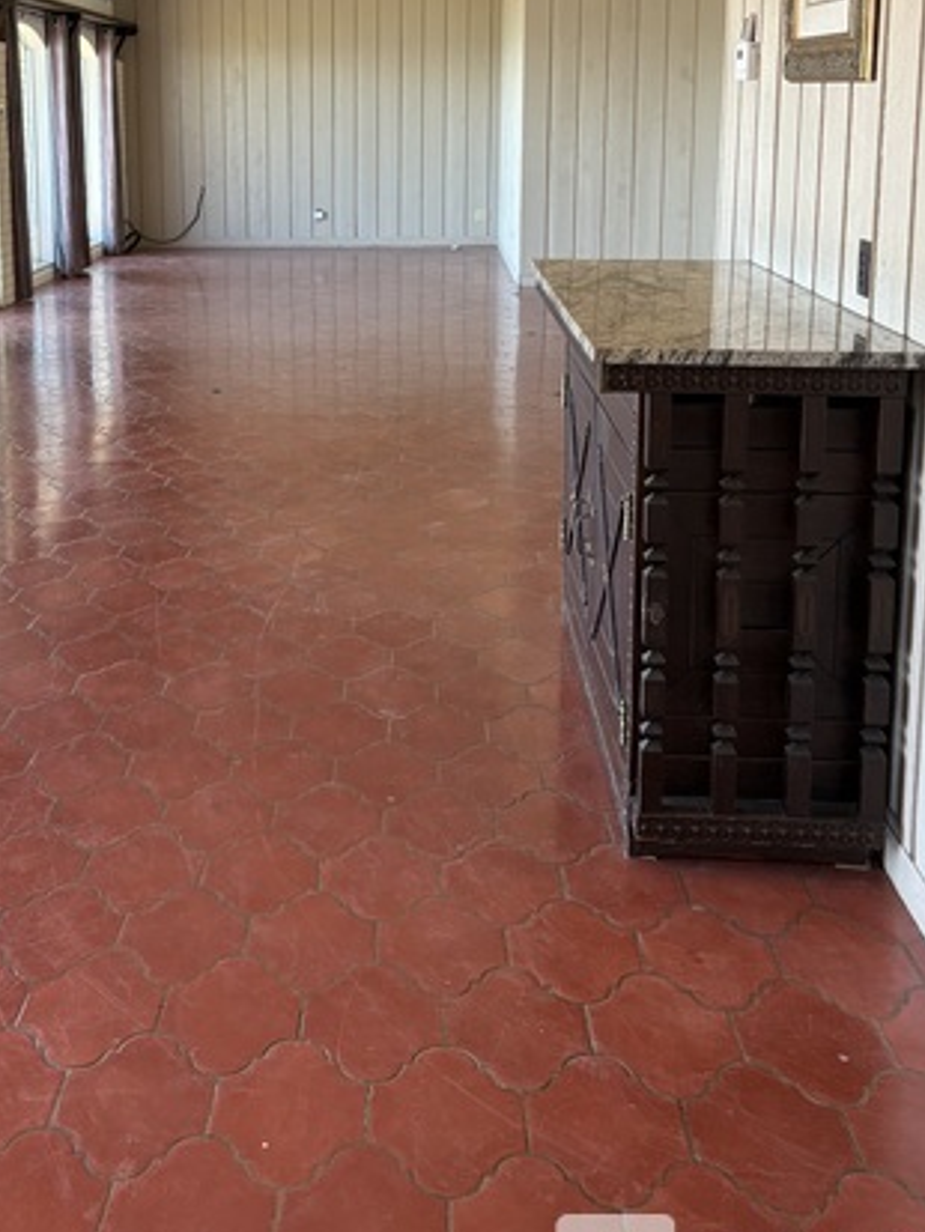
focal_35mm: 42
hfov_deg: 34.0
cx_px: 292
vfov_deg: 43.6
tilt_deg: -8.7
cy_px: 339
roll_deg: +0.5
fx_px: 1496
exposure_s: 1/102
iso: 125
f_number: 1.6
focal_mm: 5.96
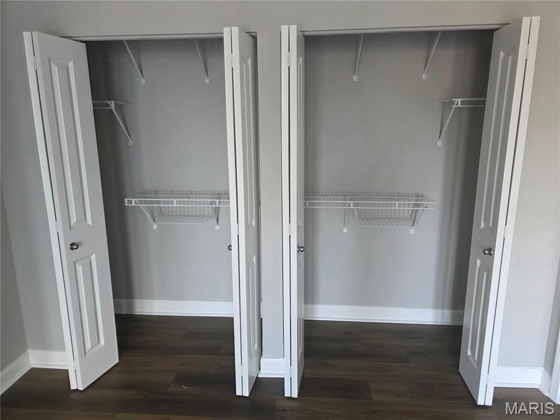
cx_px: 280
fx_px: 372
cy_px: 210
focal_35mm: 23
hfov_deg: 73.9
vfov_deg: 58.9
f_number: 1.7
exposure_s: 1/120
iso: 500
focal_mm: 6.3
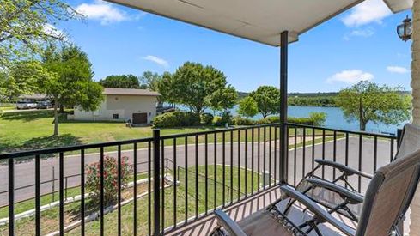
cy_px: 102
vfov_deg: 70.2
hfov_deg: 103.0
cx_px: 207
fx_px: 167
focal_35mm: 15
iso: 100
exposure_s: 1/250
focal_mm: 14
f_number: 9
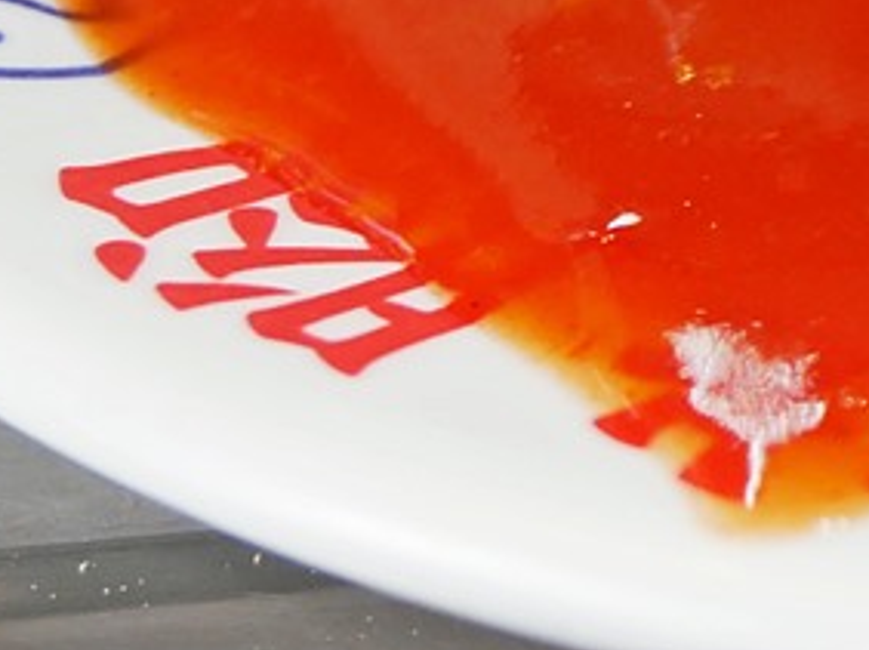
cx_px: 1399
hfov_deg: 13.6
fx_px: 3386
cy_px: -100
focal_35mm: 135
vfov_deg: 10.8
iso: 400
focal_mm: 19
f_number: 4.3
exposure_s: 1/60
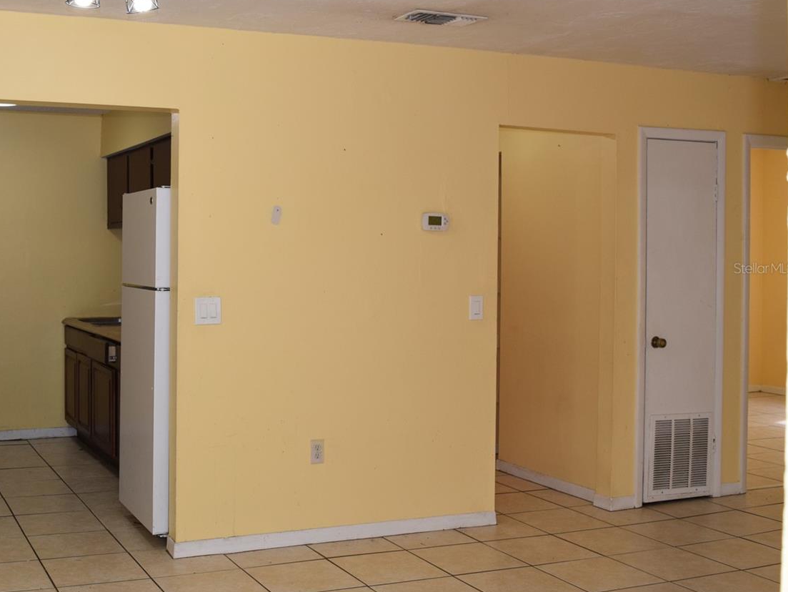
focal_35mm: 46
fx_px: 1047
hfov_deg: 40.4
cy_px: 268
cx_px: 226
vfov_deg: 31.5
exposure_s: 1/125
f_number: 5.6
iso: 500
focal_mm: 22
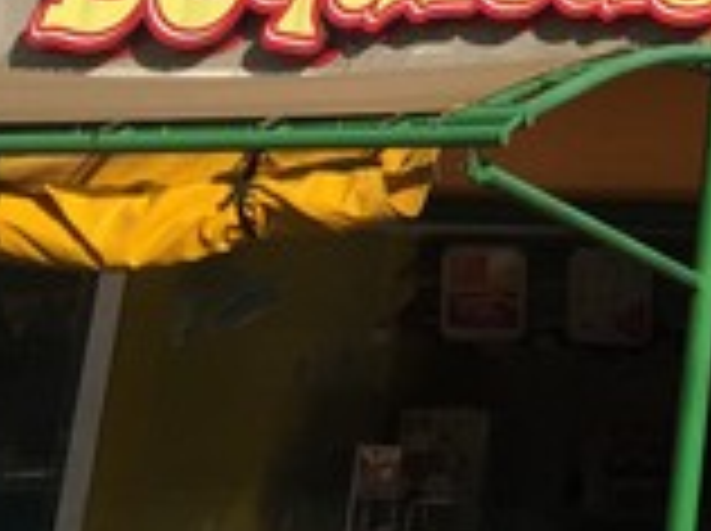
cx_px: 1258
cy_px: -513
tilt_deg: +19.1
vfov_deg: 11.2
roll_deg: -1.0
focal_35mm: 120
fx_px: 2461
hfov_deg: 14.5
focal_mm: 4.15
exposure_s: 1/4405
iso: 32
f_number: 2.2
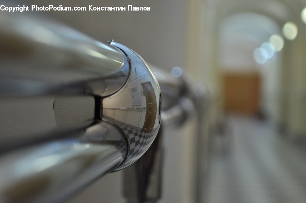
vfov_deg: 16.5
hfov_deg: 24.6
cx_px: 153
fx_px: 700
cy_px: 102
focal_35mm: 82
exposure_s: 1/40
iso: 1000
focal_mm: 55
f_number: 5.6
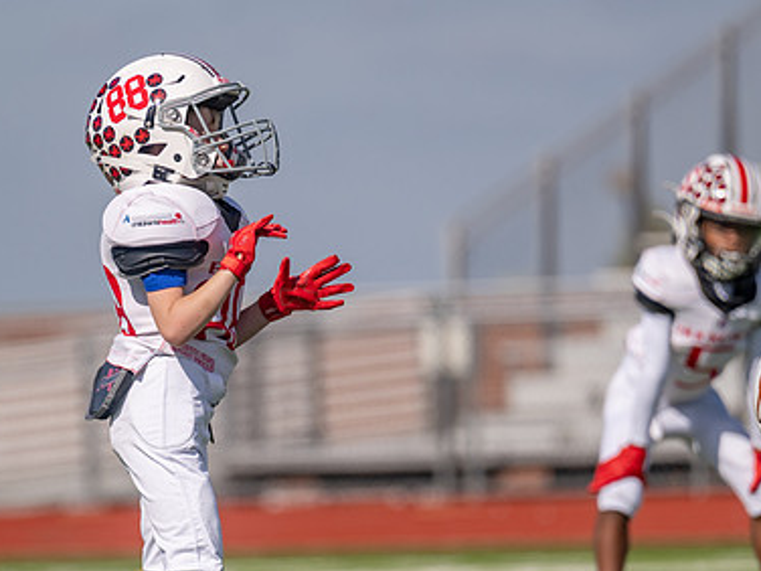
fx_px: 11124
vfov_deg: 2.9
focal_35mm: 506
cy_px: 414
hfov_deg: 3.9
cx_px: 220
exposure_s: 1/2500
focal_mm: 280
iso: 125
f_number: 4
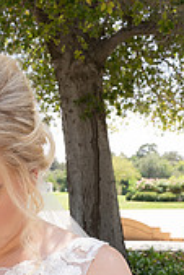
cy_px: 288
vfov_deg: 29.0
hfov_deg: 20.4
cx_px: -10
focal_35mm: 64
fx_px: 490
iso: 500
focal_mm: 24
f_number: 10
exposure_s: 1/200
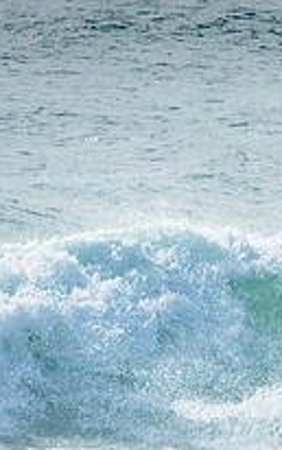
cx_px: 527
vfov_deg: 1.5
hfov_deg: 0.9
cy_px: 325
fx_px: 17290
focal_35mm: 1408
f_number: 9
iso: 200
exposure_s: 1/1600
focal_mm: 400
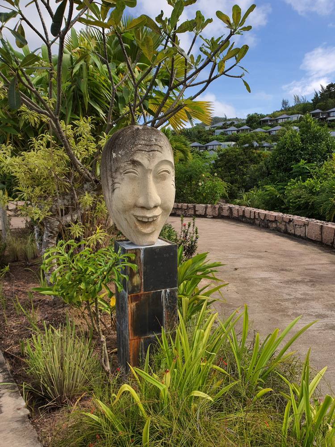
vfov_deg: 67.3
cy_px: 224
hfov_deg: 53.1
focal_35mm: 26
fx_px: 335
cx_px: 168
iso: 50
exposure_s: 1/1548
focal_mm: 4.3
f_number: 2.4
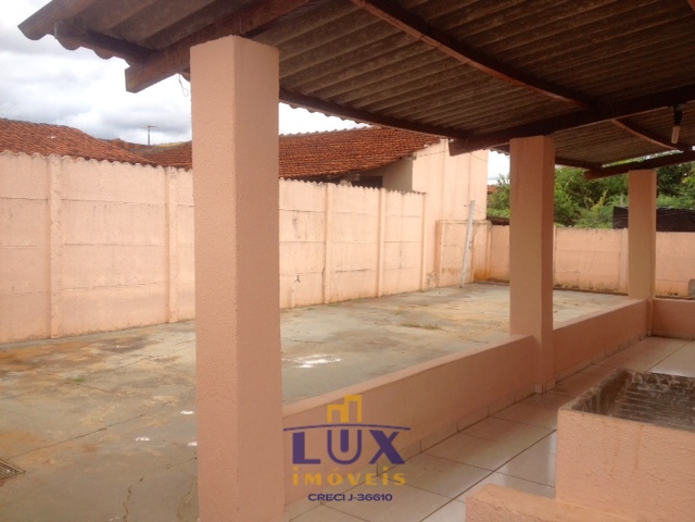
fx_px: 703
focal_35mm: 35
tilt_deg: -4.0
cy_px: 261
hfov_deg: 52.6
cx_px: 348
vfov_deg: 40.7
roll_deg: +1.0
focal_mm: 4.28
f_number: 2.4
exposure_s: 1/1175
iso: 50
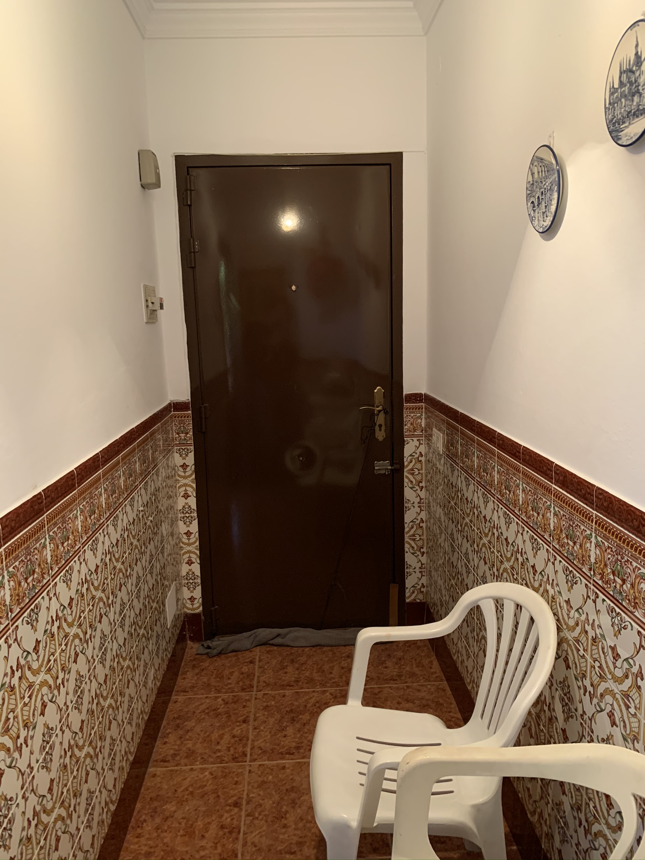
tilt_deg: -8.2
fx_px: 646
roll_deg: +2.5
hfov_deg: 53.1
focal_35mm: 26
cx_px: 322
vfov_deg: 67.3
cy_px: 430
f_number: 1.8
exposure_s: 1/33
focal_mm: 4.25
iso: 320
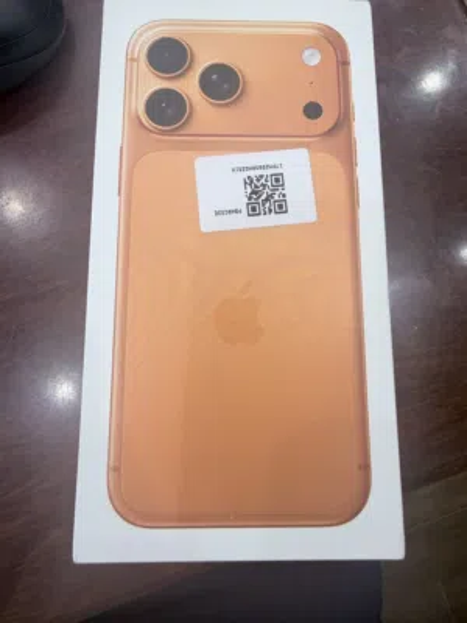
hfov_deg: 56.8
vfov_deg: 71.6
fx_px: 432
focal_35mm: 24
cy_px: 312
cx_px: 234
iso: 80
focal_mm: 2.22
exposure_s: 1/120
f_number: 2.2
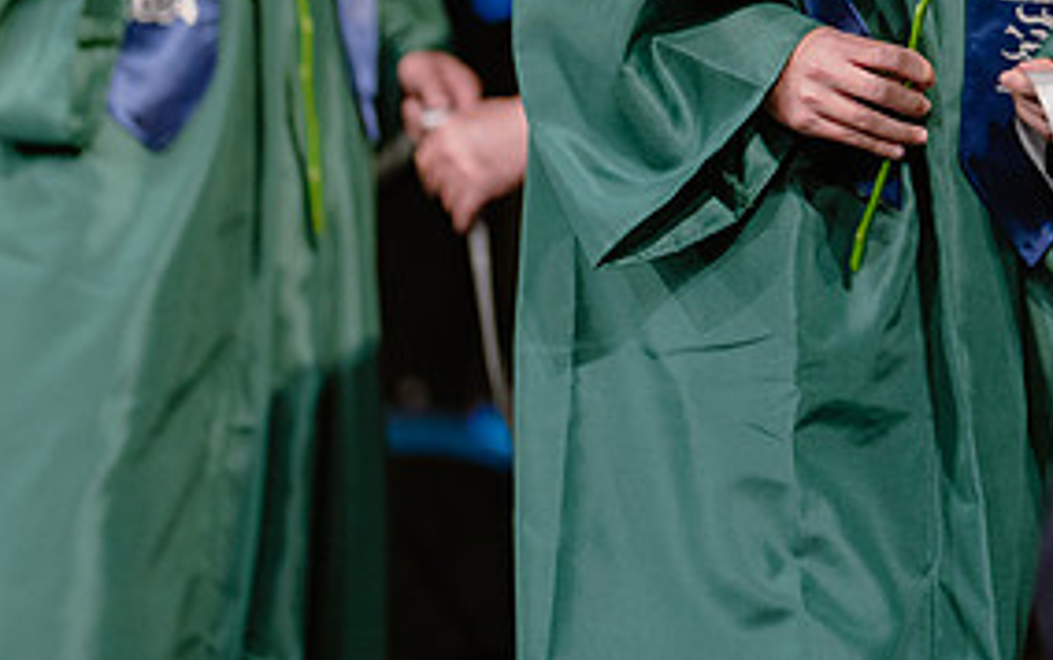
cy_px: -233
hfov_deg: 14.2
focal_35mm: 145
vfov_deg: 8.9
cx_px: 1032
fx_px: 4164
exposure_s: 1/320
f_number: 1.2
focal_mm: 50
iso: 640
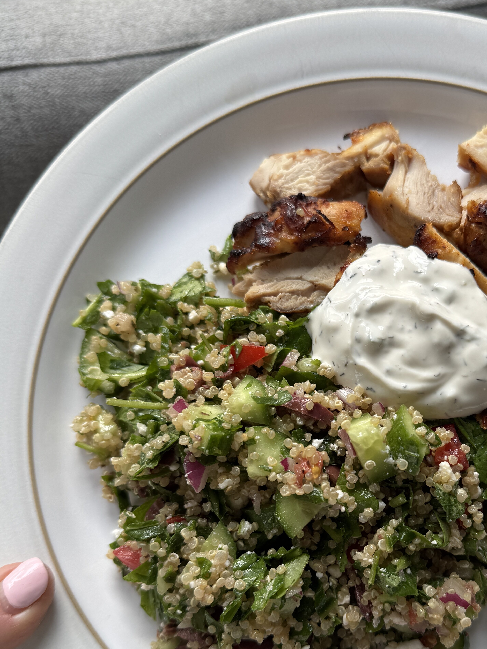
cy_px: 409
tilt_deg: -75.0
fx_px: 675
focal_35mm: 36
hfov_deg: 38.7
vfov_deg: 50.8
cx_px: 360
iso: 80
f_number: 1.78
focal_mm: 6.76
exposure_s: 1/535
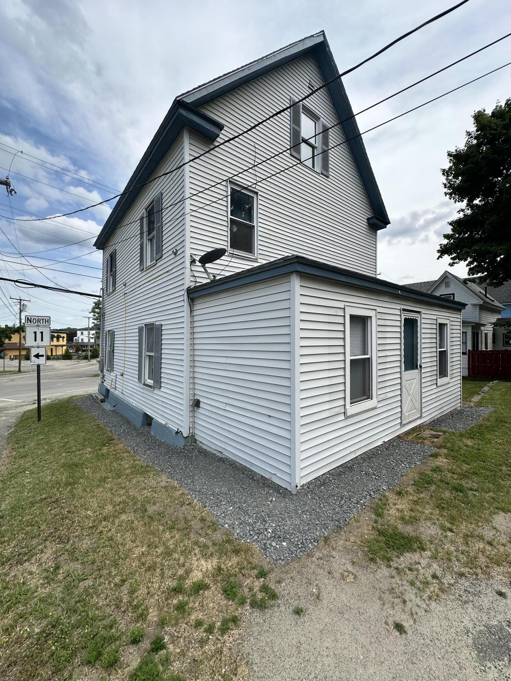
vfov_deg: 102.1
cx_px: 256
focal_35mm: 14
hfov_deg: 85.7
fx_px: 276
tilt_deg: +0.0
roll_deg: -0.3
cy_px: 340
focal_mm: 2.22
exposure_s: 1/1667
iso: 50
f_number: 2.2
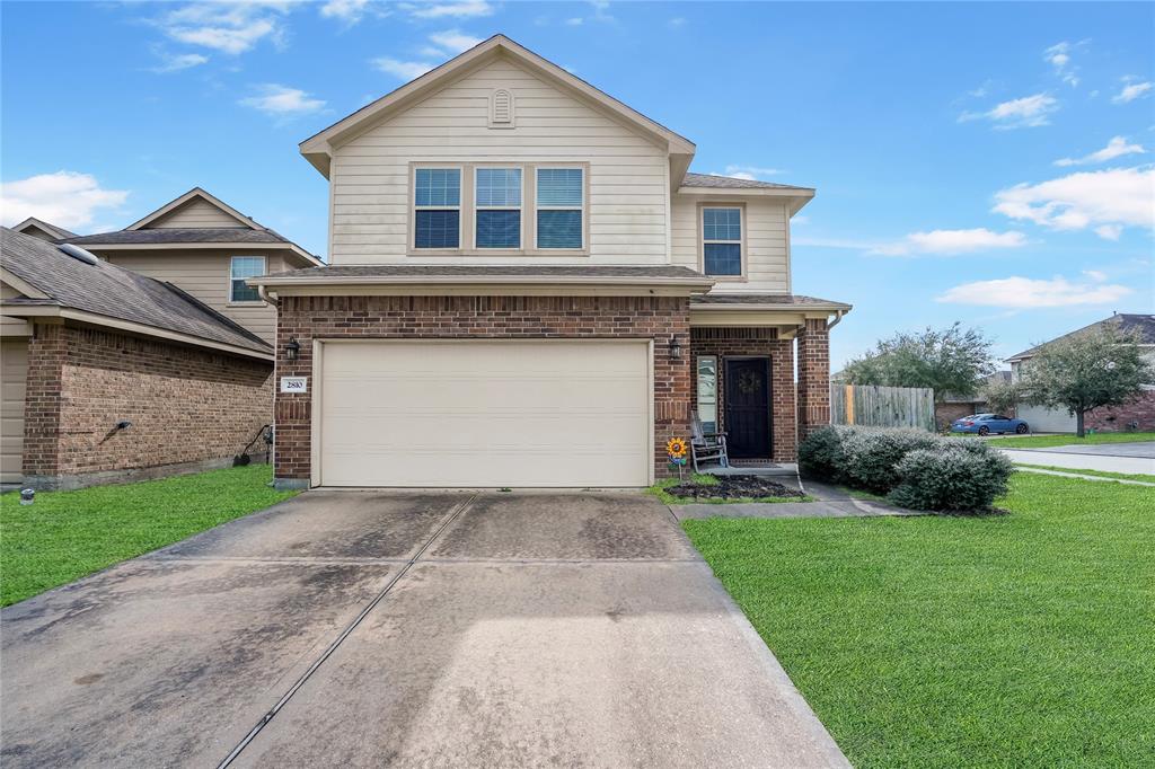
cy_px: 384
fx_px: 513
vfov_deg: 73.7
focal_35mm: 16
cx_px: 578
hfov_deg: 96.8
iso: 1600
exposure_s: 1/2500
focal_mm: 16
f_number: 9
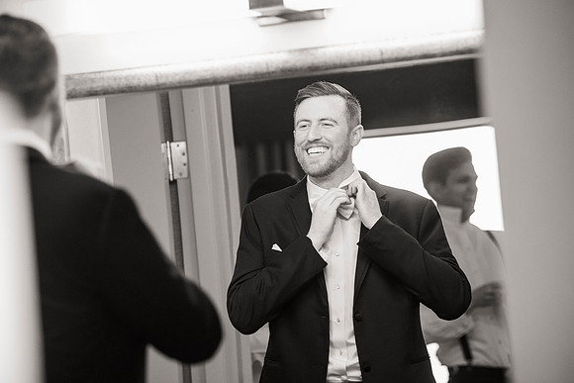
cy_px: 186
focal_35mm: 128
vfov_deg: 10.7
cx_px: 295
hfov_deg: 16.0
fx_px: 2048
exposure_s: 1/500
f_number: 3.5
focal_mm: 125
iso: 2500
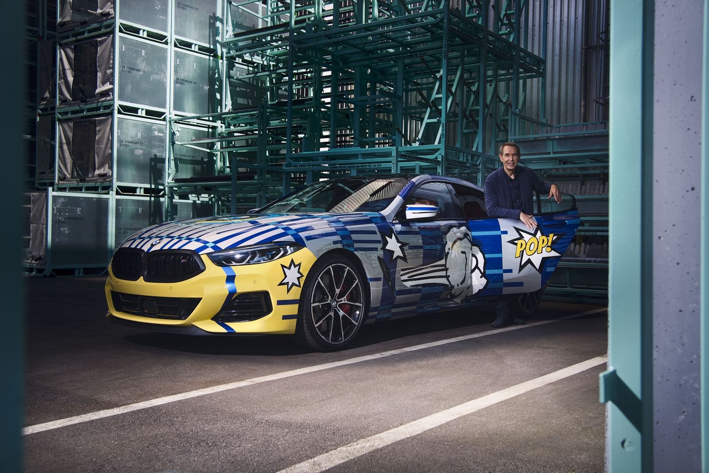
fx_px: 689
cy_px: 236
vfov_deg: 37.9
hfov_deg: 54.4
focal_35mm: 35
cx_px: 354
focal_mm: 35
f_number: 5.6
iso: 400
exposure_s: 1/320
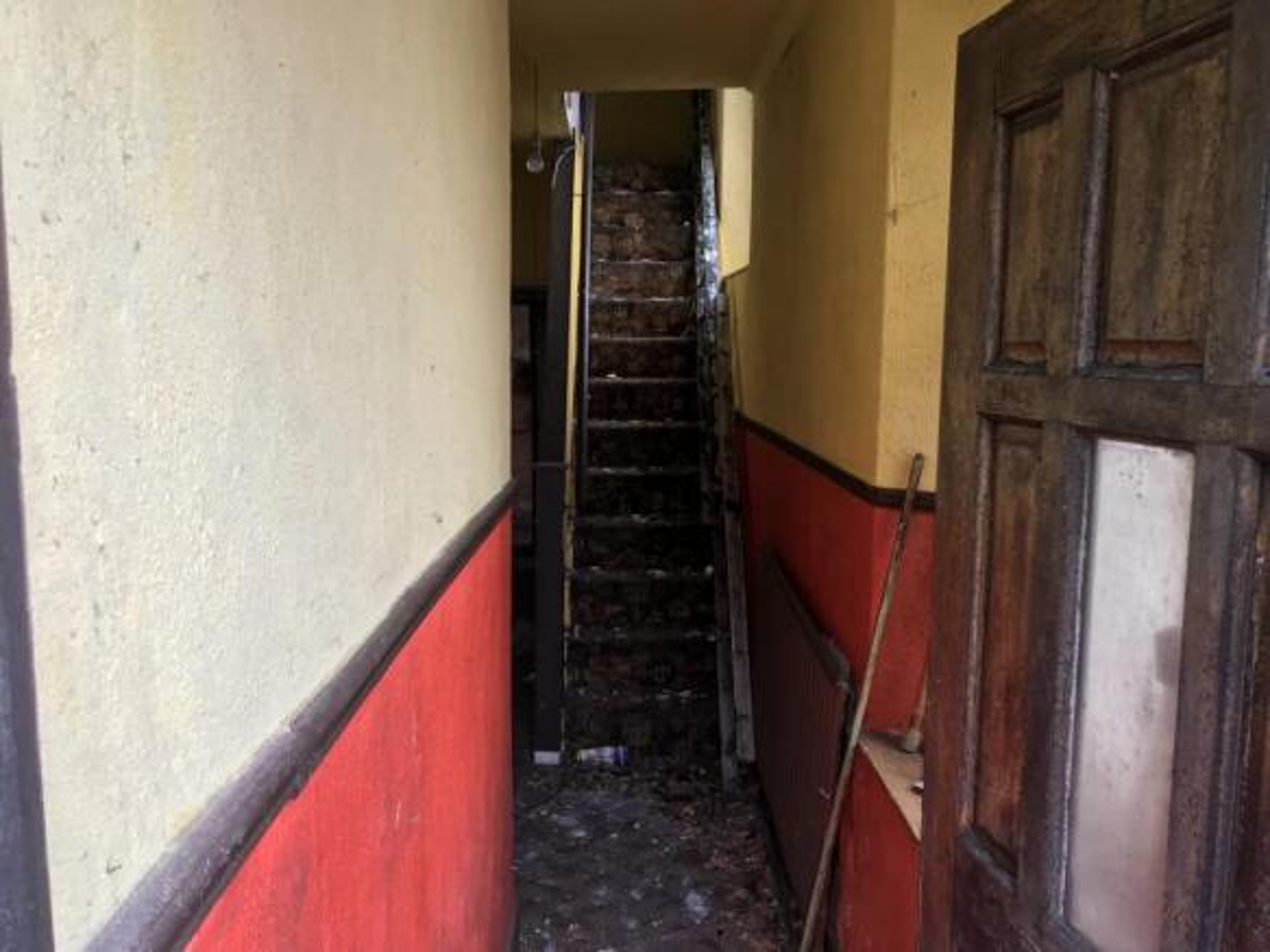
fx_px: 1027
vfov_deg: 49.7
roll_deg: -1.1
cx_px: 635
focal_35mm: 28
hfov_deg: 63.5
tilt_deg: -5.8
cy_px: 476
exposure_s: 1/100
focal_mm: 3.99
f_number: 1.8
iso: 25
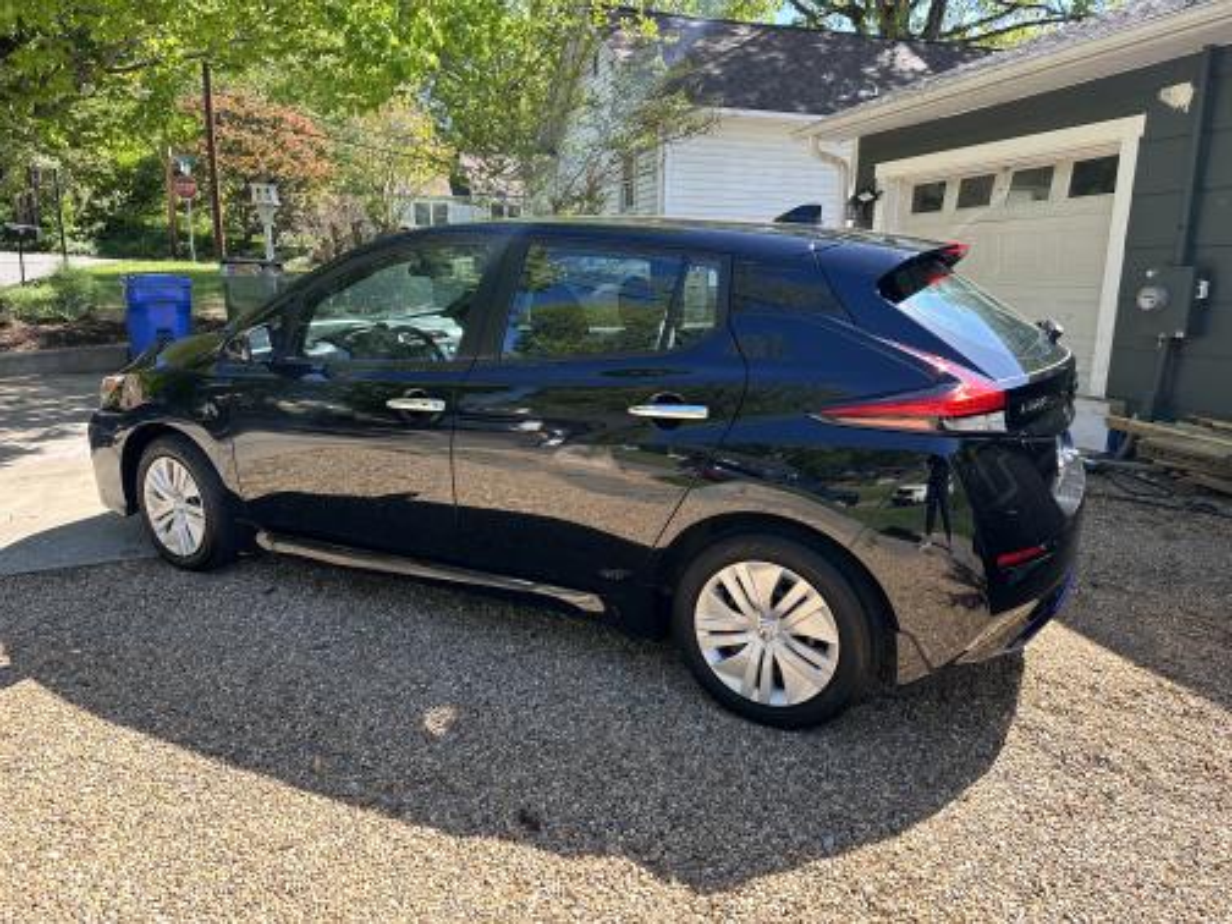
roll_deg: -0.4
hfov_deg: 71.6
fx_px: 854
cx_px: 616
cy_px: 462
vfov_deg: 56.8
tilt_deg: -11.8
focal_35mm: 24
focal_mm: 6.86
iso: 80
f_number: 1.78
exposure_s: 1/597
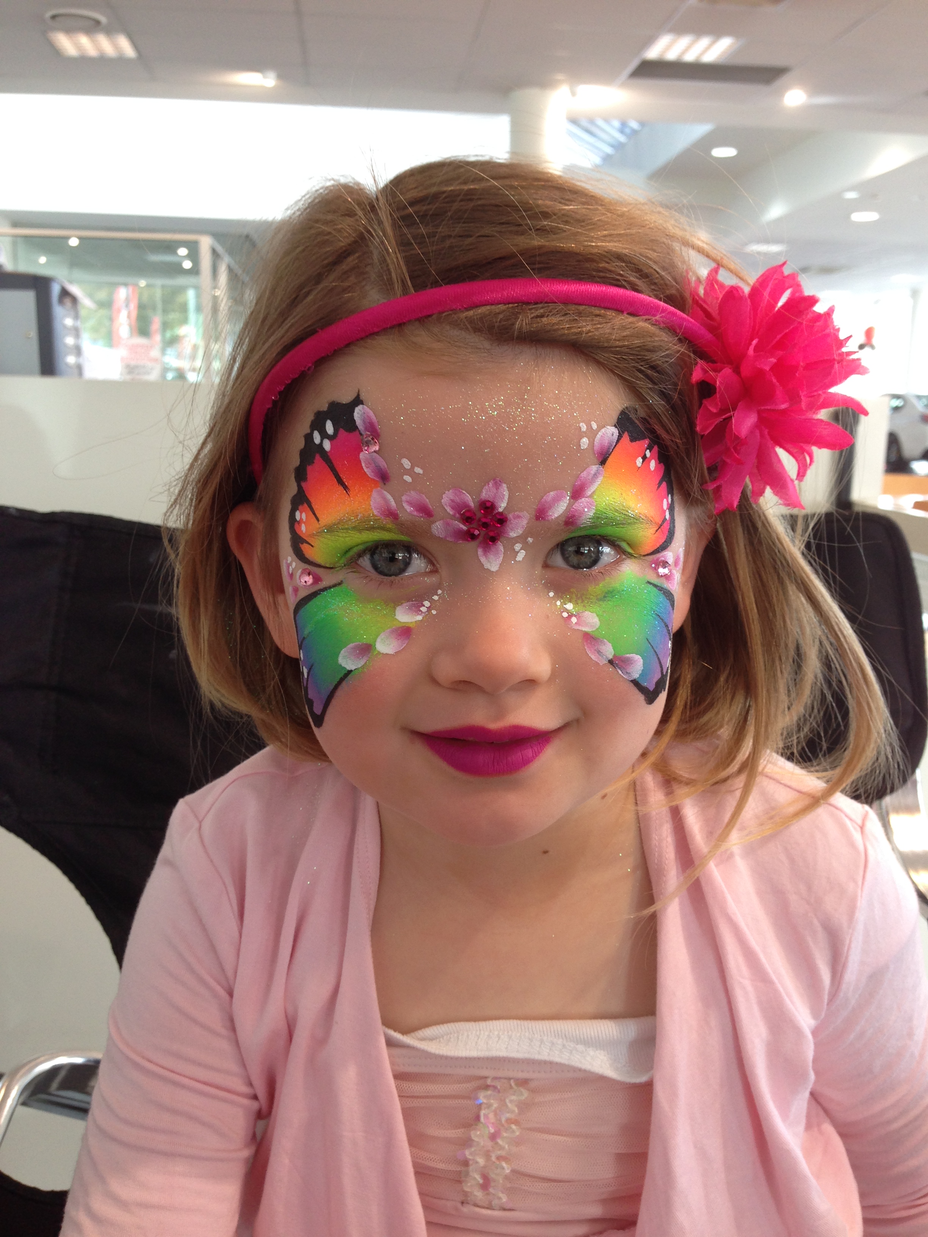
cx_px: 464
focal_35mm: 33
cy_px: 618
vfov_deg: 55.4
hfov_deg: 42.9
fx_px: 1180
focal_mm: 4.12
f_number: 2.4
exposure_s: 1/40
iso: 50
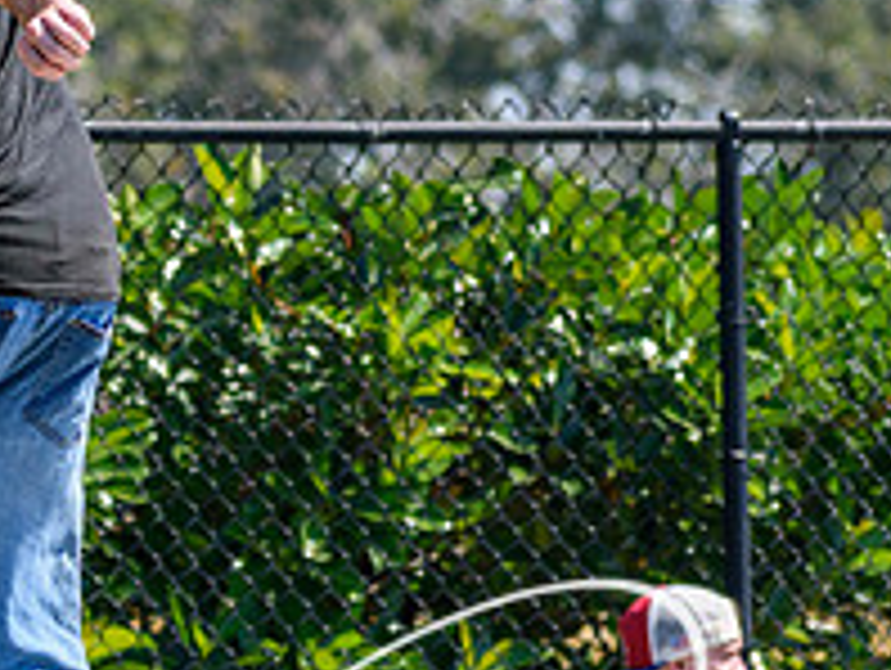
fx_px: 20101
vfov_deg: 1.9
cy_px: 407
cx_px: 68
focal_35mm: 780
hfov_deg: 2.5
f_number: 5.6
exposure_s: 1/2000
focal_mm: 185
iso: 360
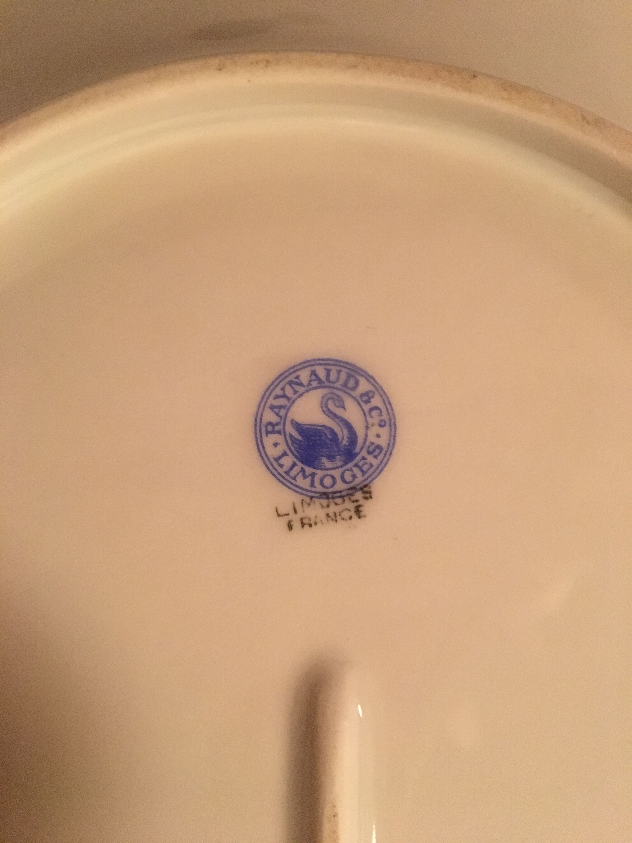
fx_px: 706
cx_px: 316
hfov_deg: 48.2
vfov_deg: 61.7
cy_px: 422
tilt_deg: -85.1
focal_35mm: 29
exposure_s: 1/17
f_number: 2.2
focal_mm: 4.15
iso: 320
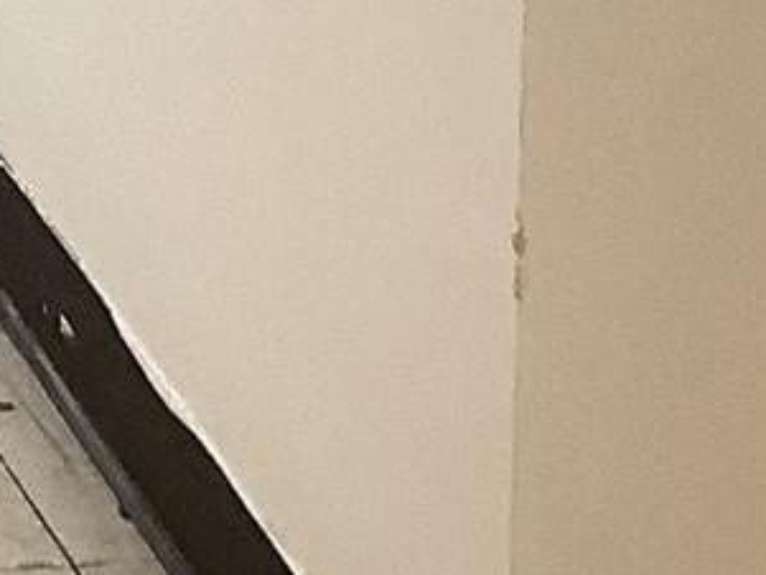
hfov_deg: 8.4
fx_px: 4671
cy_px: -1226
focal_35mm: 211
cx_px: -1199
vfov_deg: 6.4
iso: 100
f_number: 2.4
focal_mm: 3.3
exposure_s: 1/60
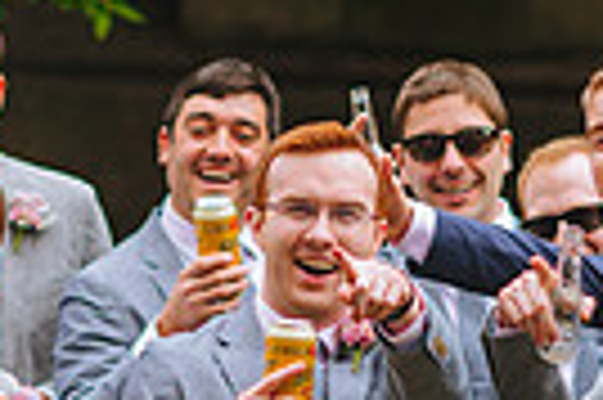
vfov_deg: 3.7
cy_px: 485
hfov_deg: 5.6
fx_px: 6140
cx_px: 18
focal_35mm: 367
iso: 200
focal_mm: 85
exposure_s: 1/2000
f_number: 2
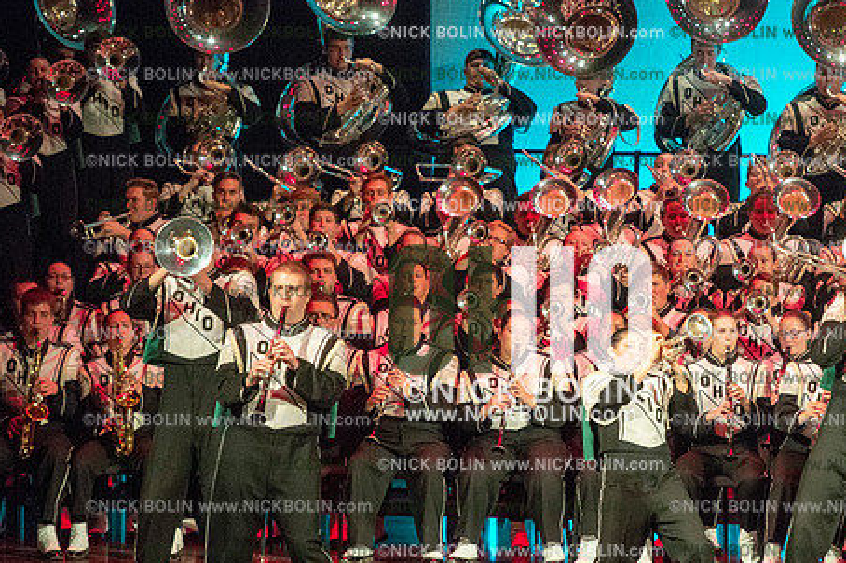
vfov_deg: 4.9
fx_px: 6599
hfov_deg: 7.3
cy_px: 334
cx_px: 520
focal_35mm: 281
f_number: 5.6
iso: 8000
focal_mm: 220
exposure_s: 1/320
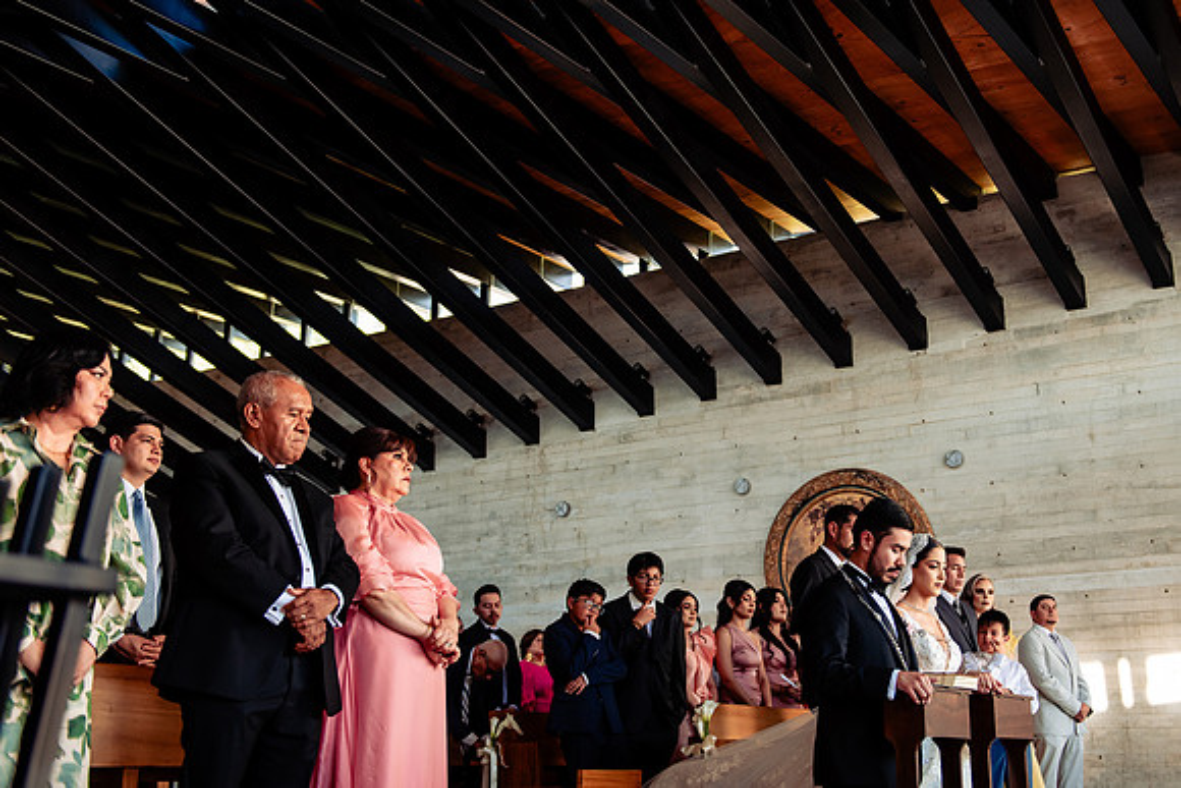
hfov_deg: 47.5
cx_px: 668
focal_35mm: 41
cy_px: 406
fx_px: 1339
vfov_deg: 32.8
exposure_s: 1/320
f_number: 3.2
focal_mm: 36
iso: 500
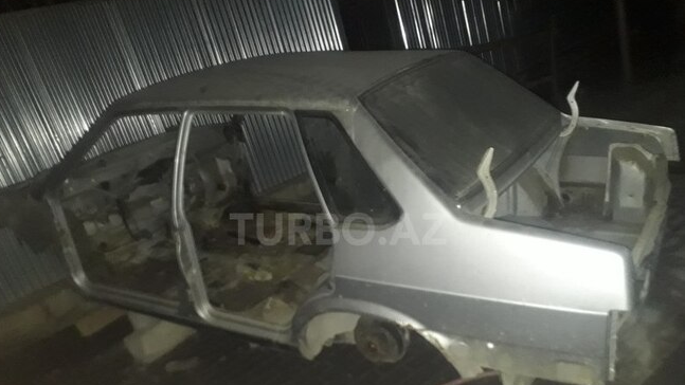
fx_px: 545
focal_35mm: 30
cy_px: 229
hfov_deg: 64.3
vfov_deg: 38.8
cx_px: 338
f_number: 1.9
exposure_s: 1/17
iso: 400
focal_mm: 3.6
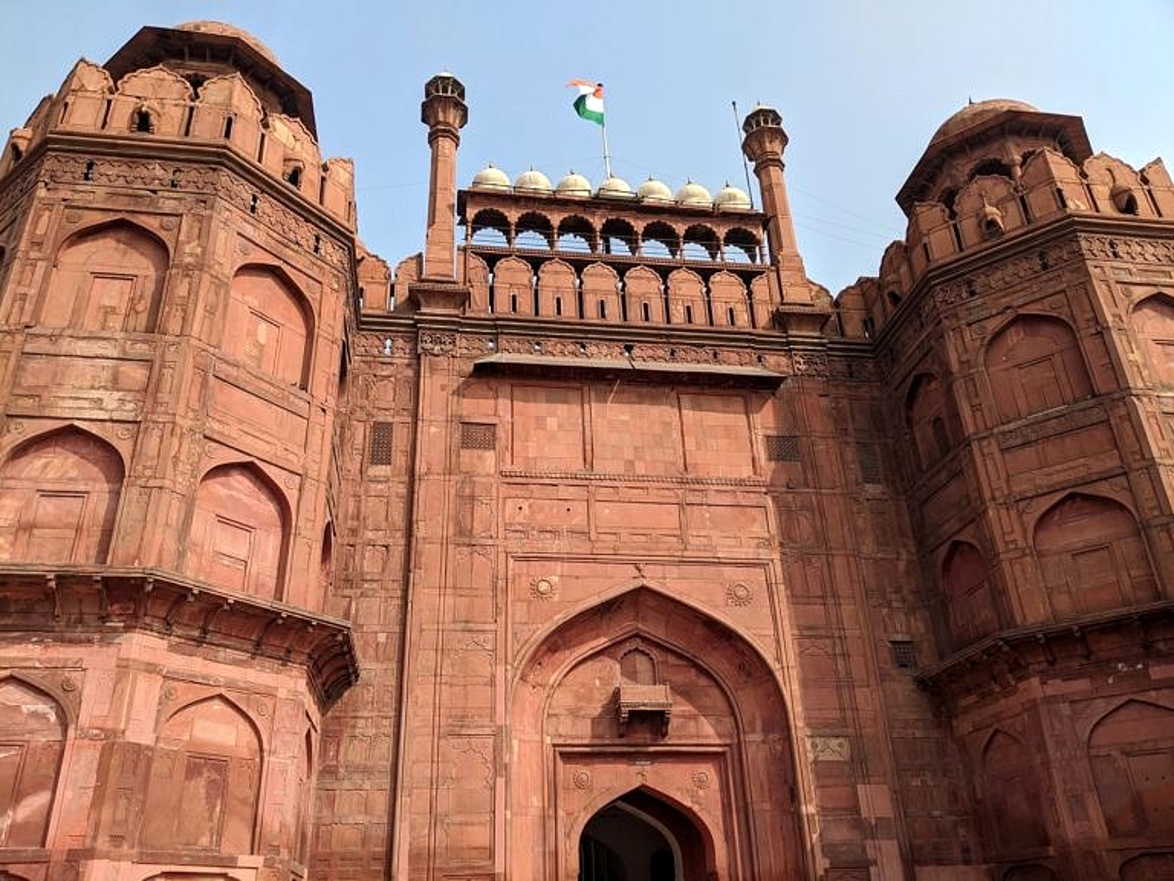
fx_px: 916
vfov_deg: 51.4
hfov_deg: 65.3
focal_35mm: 27
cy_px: 440
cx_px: 587
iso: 50
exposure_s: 1/2342
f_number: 1.8
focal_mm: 4.44
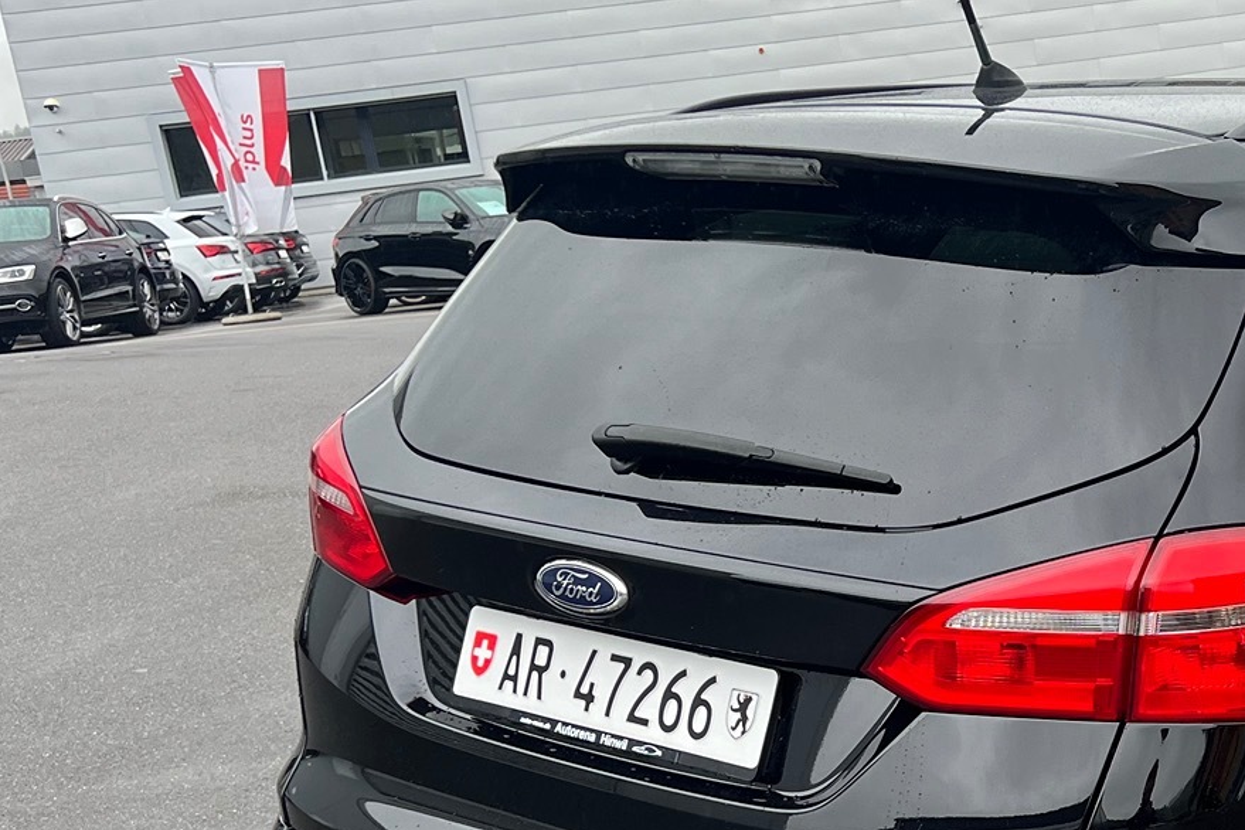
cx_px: 1144
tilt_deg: -13.3
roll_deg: +6.9
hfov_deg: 30.8
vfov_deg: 21.5
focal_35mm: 62
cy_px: 707
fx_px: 2144
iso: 50
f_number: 1.5
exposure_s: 1/342
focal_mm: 5.7
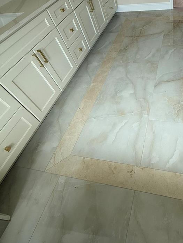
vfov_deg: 69.1
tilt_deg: -43.1
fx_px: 169
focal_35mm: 24
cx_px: 140
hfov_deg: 53.9
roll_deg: +10.1
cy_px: 77
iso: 64
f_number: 2.2
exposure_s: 1/120
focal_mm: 2.22
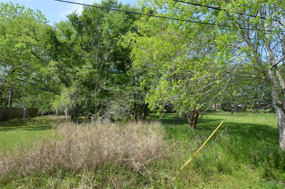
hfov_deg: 85.5
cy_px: 94
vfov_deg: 63.1
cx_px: 142
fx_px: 154
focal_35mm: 20
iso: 100
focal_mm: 13
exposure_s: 1/200
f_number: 7.1
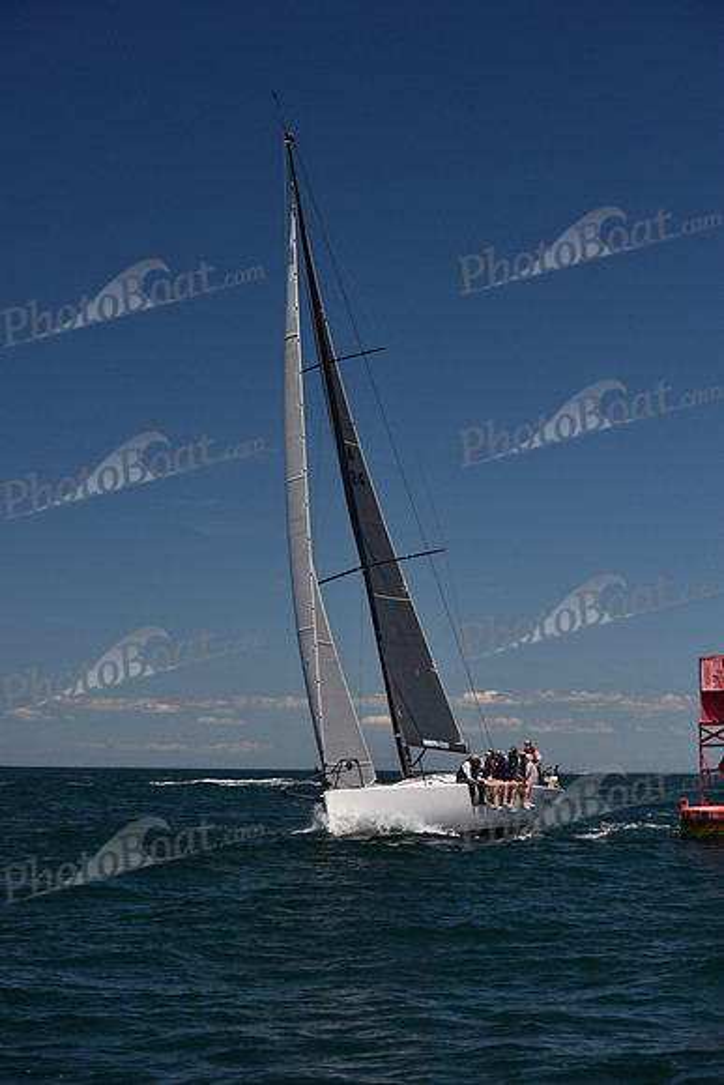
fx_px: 2110
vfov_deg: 28.8
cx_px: 362
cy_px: 542
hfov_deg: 19.5
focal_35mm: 70
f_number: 6.3
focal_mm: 70
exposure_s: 1/800
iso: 250
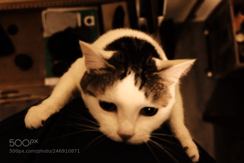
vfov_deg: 41.1
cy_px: 82
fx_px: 217
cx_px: 122
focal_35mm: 32
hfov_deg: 58.7
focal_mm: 21.4
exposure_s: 1/180
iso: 10000
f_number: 3.2
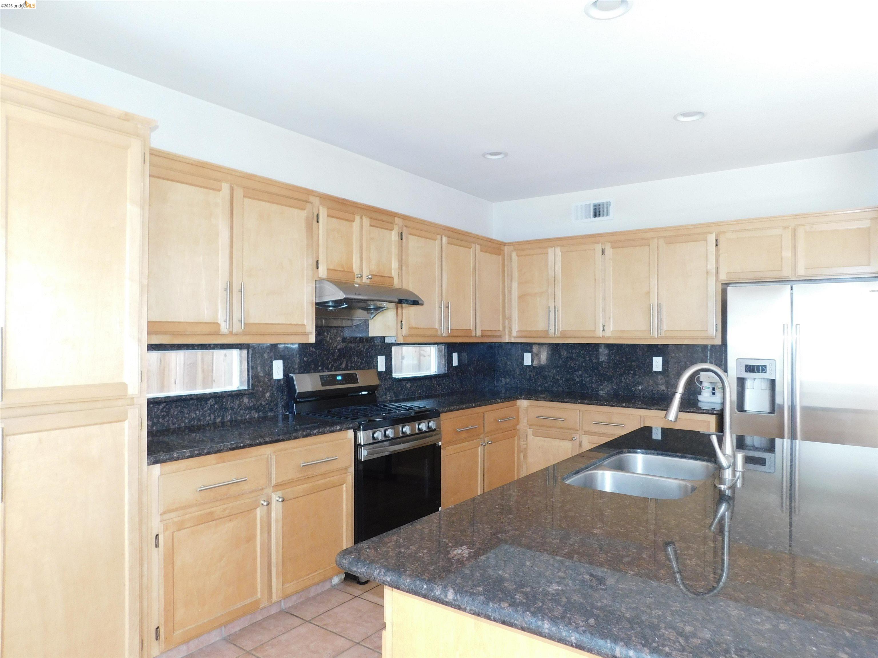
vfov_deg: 58.9
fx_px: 583
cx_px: 439
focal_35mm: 23
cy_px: 329
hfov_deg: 73.9
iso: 220
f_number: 3
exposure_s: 1/30
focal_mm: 4
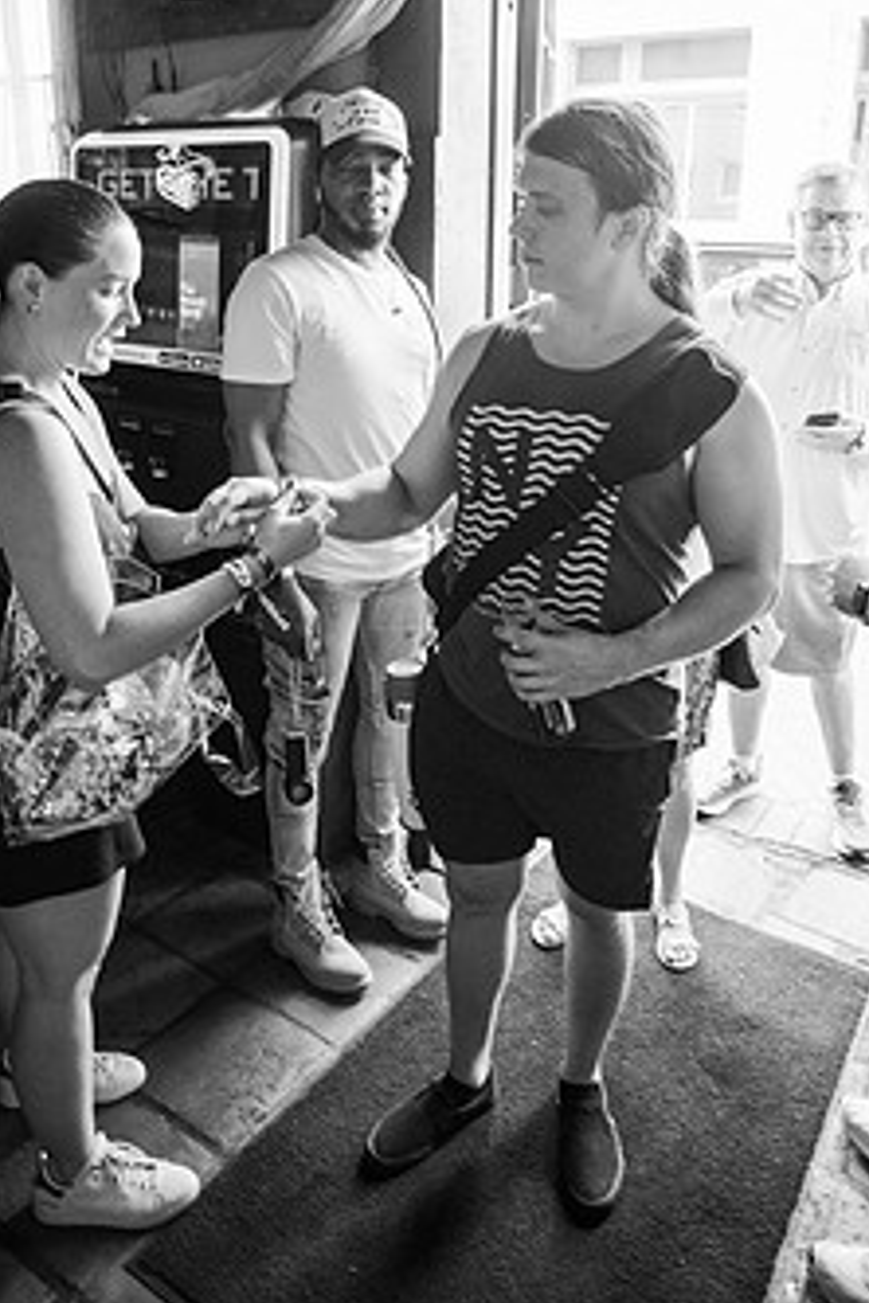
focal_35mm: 27
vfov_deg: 66.3
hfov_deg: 47.9
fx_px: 978
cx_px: 474
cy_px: 485
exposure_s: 1/80
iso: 1250
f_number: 5.6
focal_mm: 20
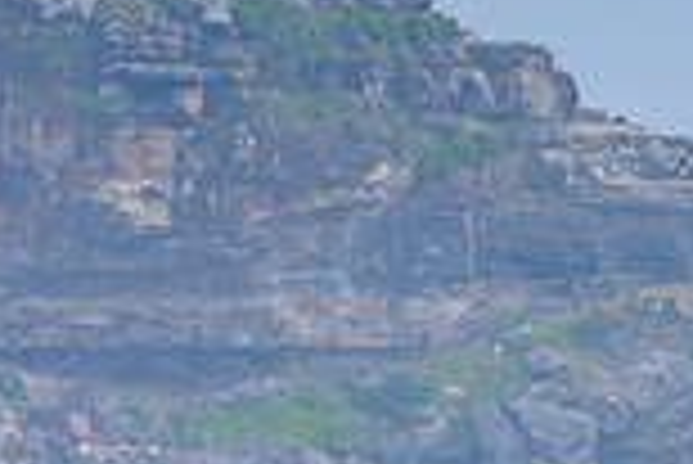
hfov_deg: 2.2
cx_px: -49
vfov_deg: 1.5
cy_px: 565
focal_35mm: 922
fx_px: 17765
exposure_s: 1/2000
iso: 280
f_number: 5.6
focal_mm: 200
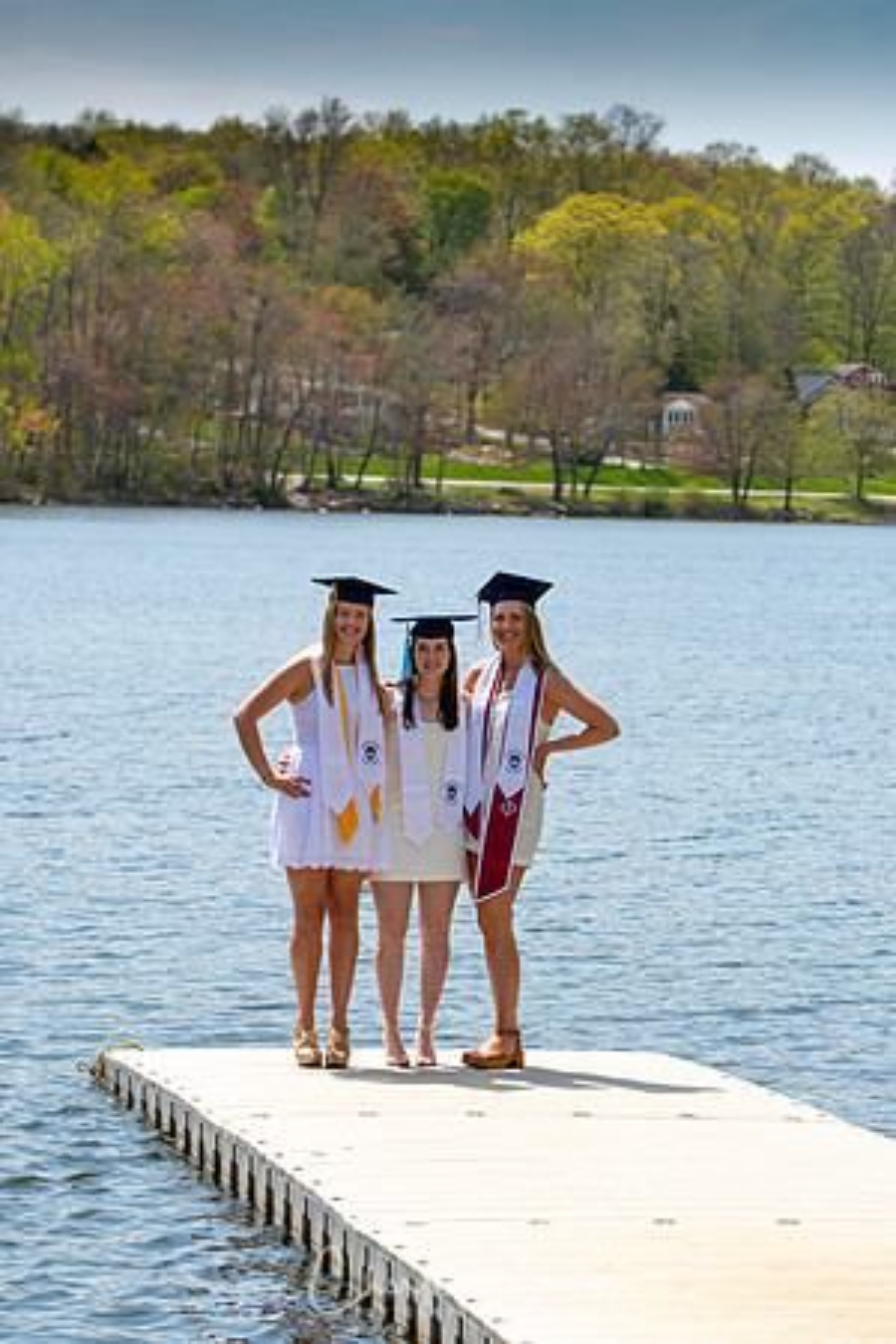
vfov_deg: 13.4
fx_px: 5712
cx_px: 448
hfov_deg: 9.0
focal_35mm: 153
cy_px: 672
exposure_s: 1/640
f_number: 5
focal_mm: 102
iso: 100
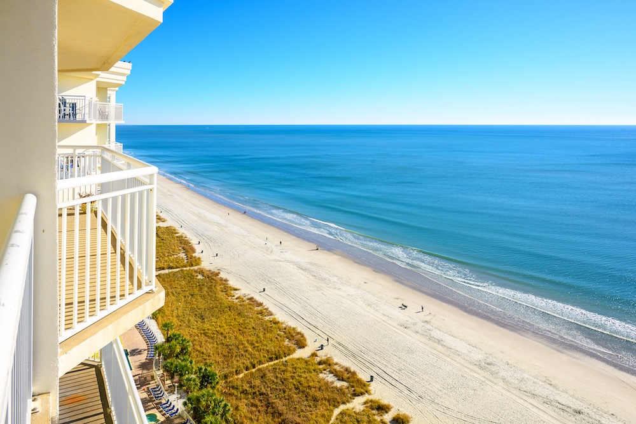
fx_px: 424
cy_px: 212
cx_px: 318
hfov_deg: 73.7
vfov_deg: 53.1
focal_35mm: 24
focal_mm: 24
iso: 90
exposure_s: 1/250
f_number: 11
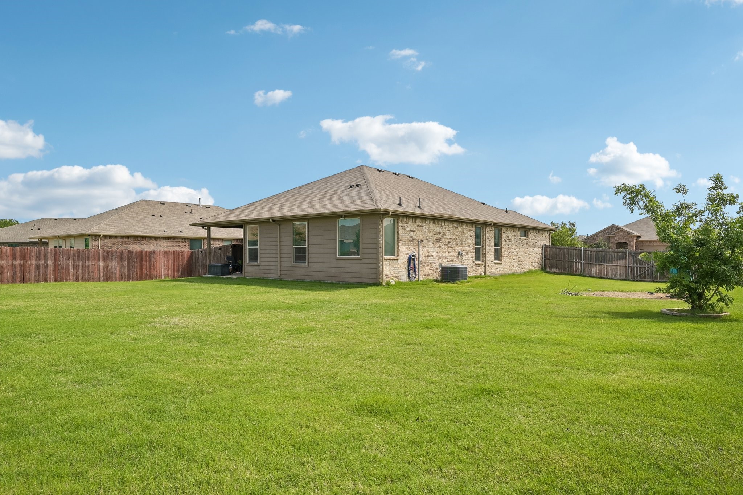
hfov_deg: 79.9
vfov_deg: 58.3
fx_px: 444
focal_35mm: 22
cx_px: 372
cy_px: 248
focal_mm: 21.5
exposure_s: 1/1250
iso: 400
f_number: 8
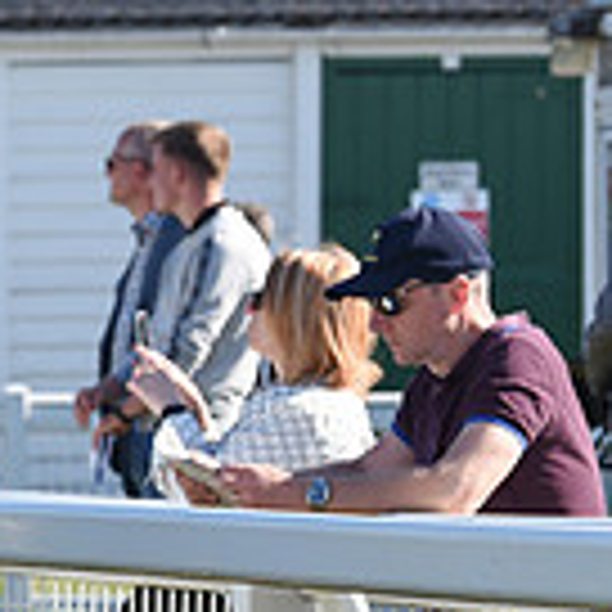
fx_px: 8401
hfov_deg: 4.1
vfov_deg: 4.2
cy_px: 646
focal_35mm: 420
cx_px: -621
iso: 500
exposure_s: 1/1000
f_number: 6.3
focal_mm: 116
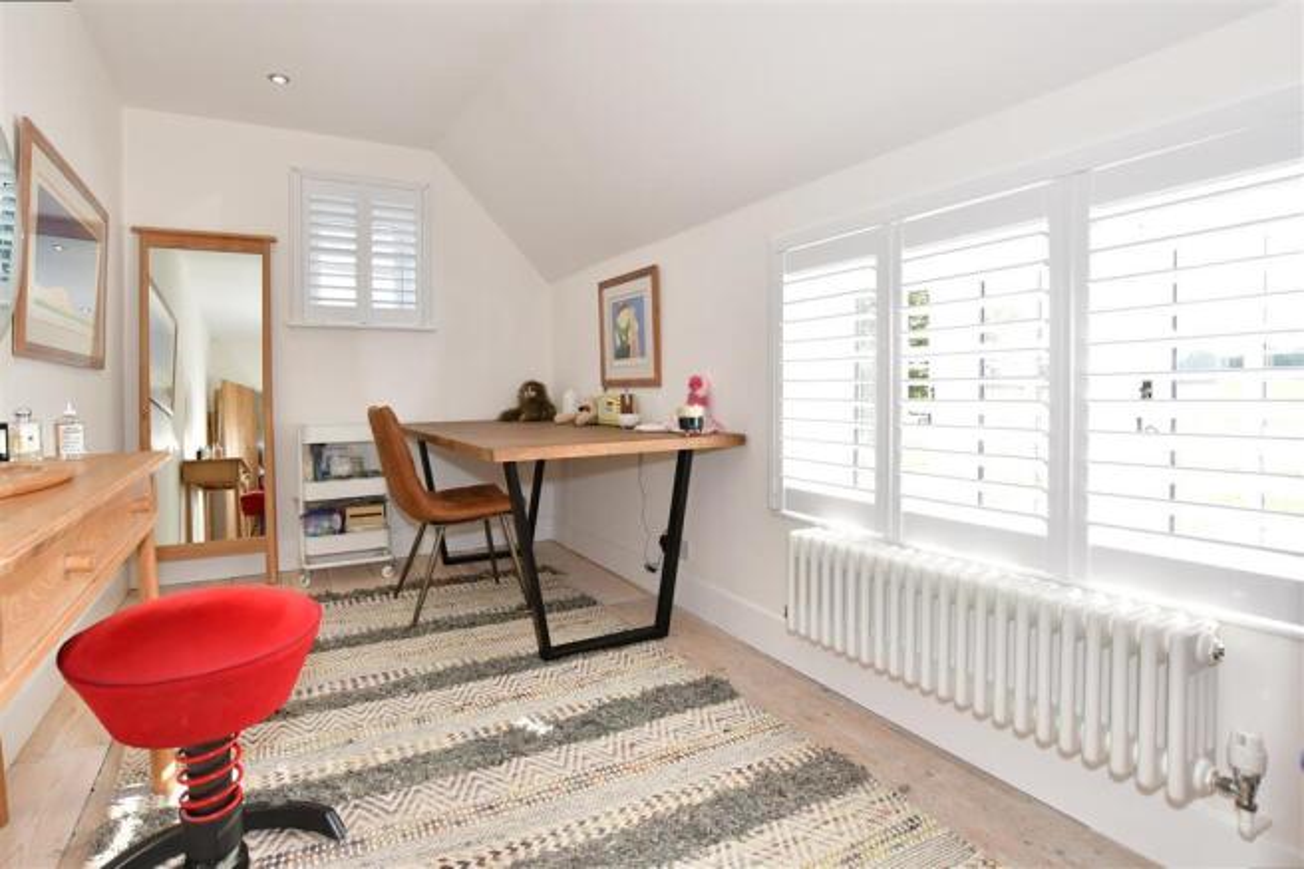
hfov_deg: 100.4
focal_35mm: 15
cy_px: 434
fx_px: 543
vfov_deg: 77.3
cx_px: 652
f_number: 5
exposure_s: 1/100
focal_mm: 10
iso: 160
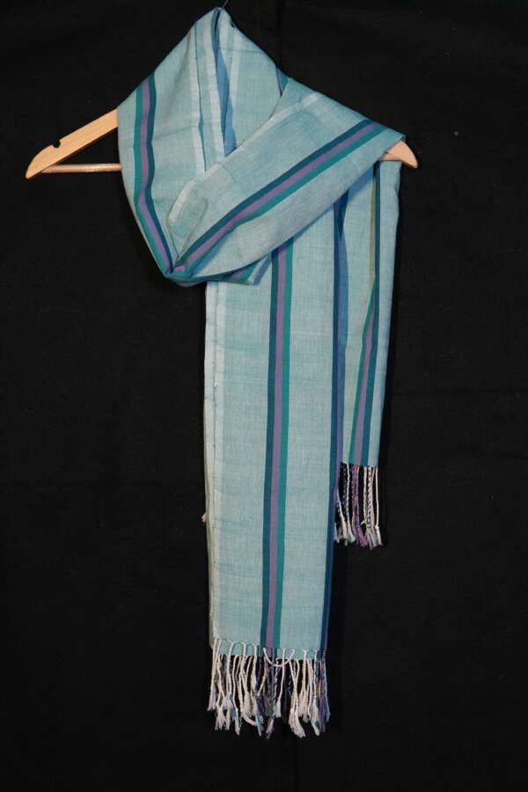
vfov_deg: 43.6
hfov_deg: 29.9
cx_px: 264
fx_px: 990
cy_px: 396
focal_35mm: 45
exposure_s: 1/400
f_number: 2.8
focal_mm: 30
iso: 6400
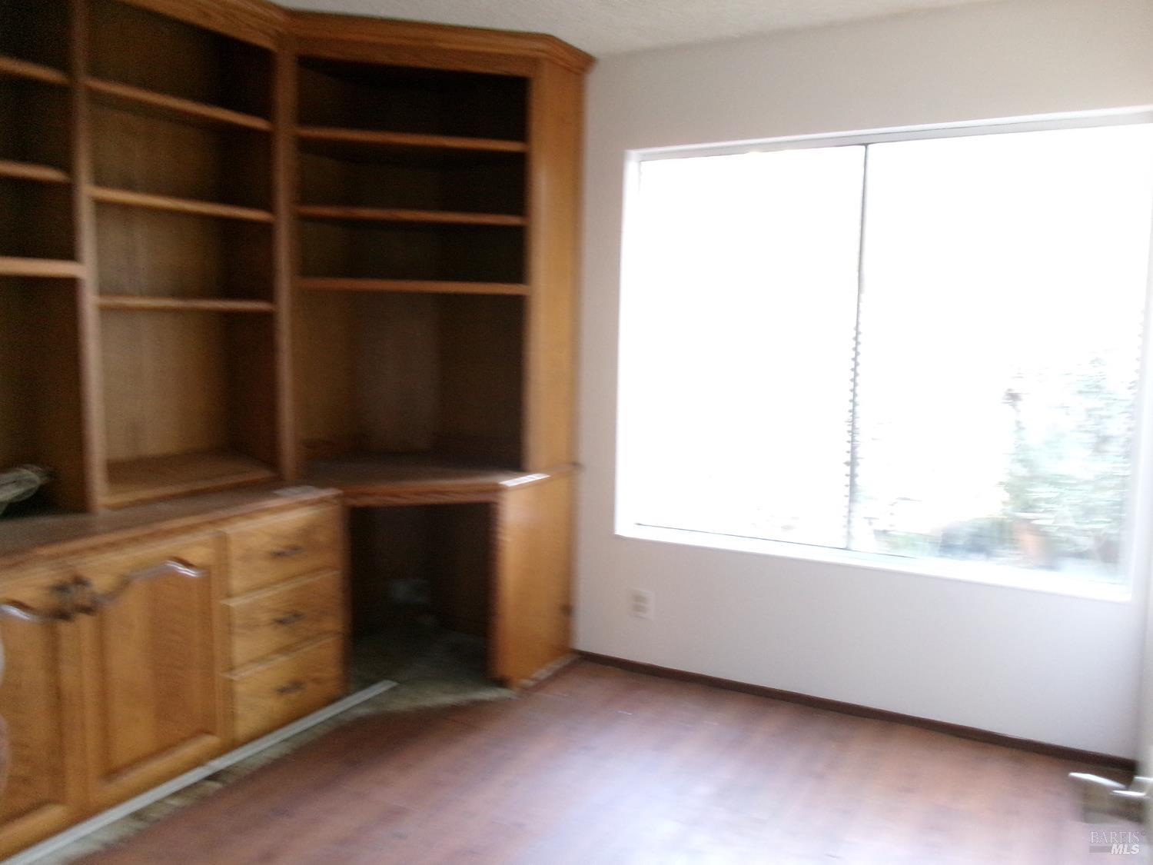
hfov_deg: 63.4
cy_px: 432
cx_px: 576
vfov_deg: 49.7
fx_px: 933
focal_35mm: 28
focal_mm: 5.1
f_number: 3.9
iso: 616
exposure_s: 1/17
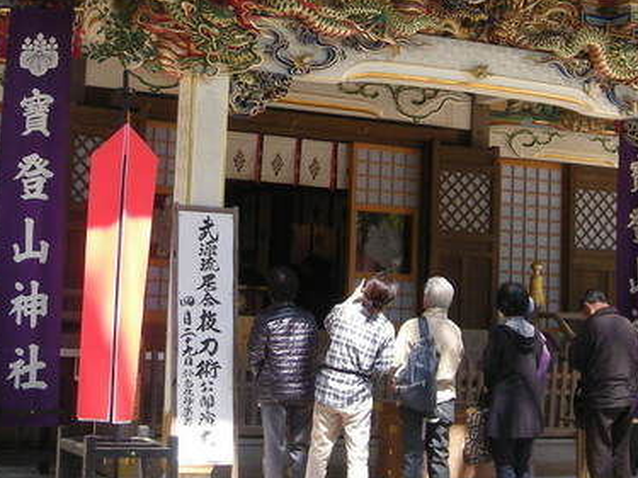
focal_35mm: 76
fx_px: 1400
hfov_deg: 25.6
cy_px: 103
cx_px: 273
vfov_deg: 19.2
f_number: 2.8
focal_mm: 5.7
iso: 64
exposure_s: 1/93.8
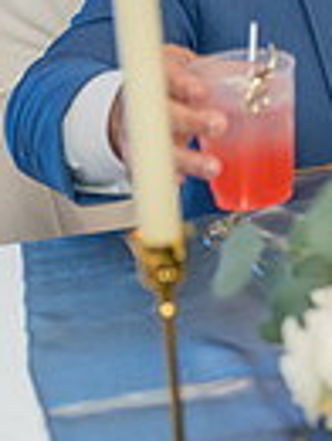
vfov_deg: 10.5
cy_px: -144
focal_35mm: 184
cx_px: 691
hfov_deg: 7.7
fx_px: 2345
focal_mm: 43
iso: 1000
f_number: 2.8
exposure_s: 1/160
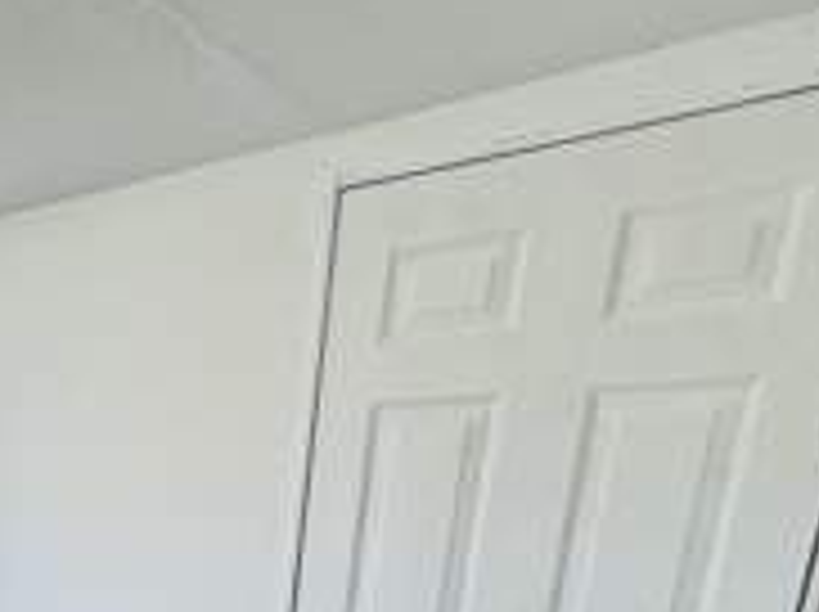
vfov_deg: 32.6
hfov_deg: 37.9
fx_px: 874
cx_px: -158
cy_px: 713
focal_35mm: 37
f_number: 2.2
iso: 160
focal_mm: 2.22
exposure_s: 1/120
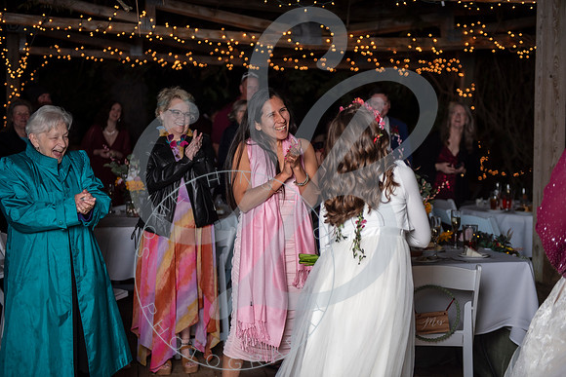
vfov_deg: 26.0
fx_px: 818
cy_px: 188
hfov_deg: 38.2
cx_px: 283
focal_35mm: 52
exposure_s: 1/160
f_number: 2.8
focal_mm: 52
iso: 100
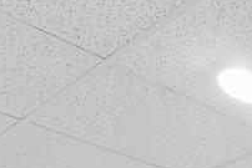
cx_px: 465
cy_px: 411
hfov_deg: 18.7
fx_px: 571
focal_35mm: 82
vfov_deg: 12.7
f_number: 13
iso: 400
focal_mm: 16.1
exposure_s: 1.3
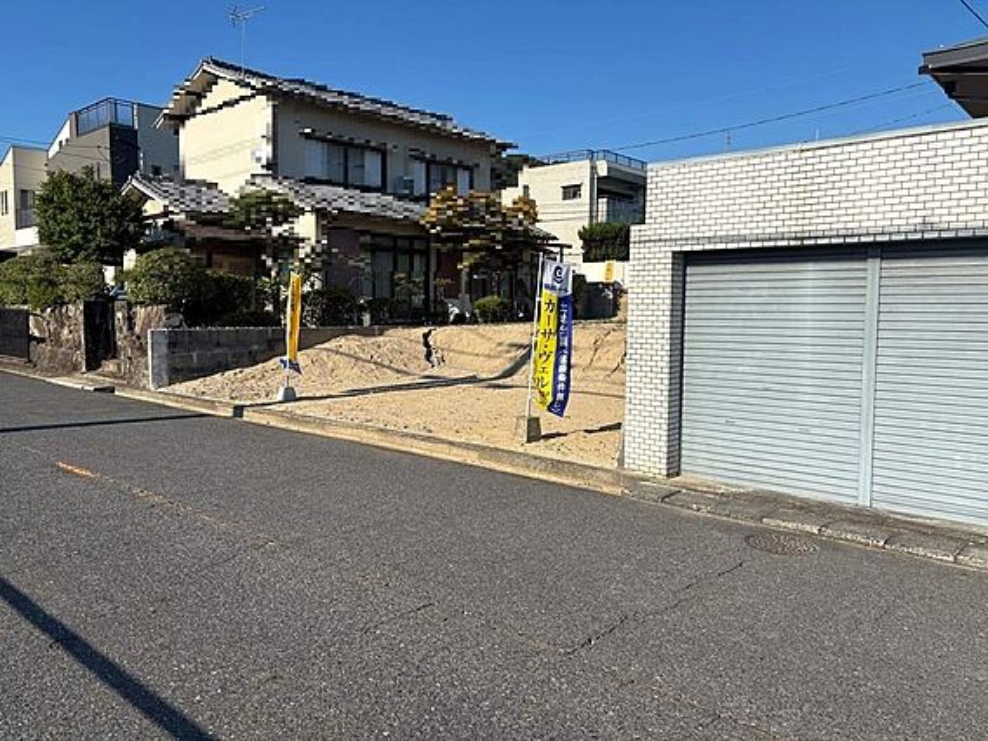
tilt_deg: -5.2
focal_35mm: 26
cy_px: 370
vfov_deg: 53.1
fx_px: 742
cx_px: 494
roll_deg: +1.1
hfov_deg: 67.3
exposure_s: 1/4082
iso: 50
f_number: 1.6
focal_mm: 5.96
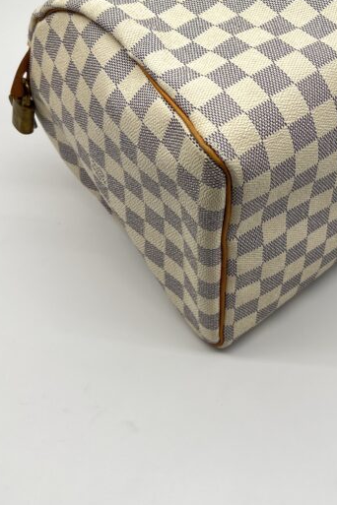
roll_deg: -0.6
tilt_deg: -35.9
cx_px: 302
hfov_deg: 24.4
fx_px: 758
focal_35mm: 54
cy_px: 91
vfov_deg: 35.5
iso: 40
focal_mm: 5.7
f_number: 1.5
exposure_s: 1/165
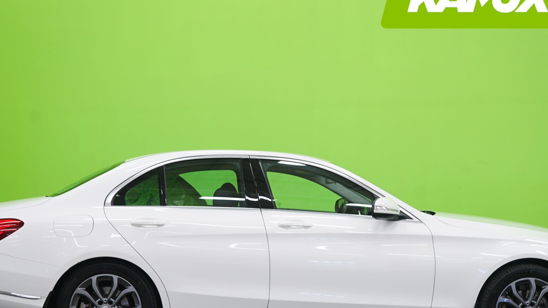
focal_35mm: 60
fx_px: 872
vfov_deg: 20.0
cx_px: 288
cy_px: 189
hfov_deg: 34.9
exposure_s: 1/8
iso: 400
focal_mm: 42
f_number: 5
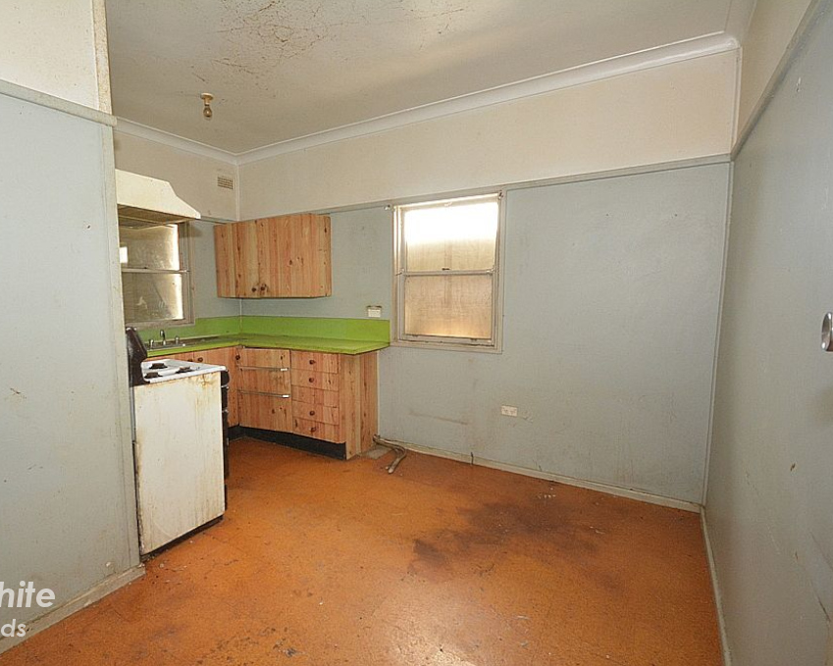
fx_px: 419
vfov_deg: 77.0
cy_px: 333
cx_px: 335
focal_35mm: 17
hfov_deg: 88.5
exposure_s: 1/60
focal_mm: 10
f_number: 4
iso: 220
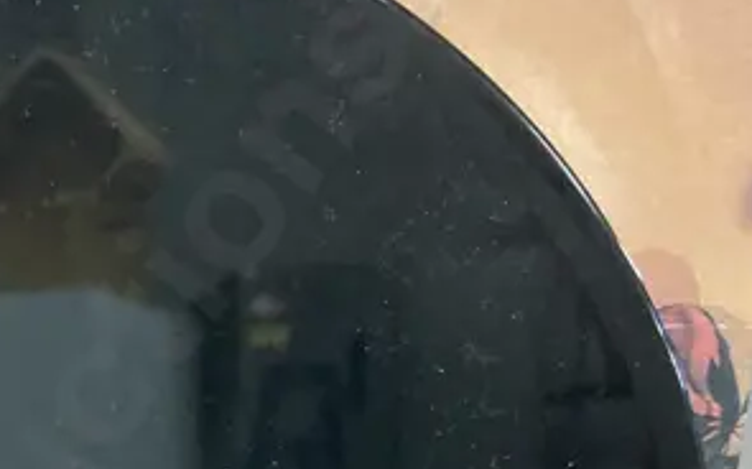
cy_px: 665
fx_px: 2110
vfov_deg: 12.2
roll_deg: -3.2
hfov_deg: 19.3
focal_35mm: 103
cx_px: -102
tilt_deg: -41.0
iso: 200
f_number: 1.8
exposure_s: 1/50
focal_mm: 3.99
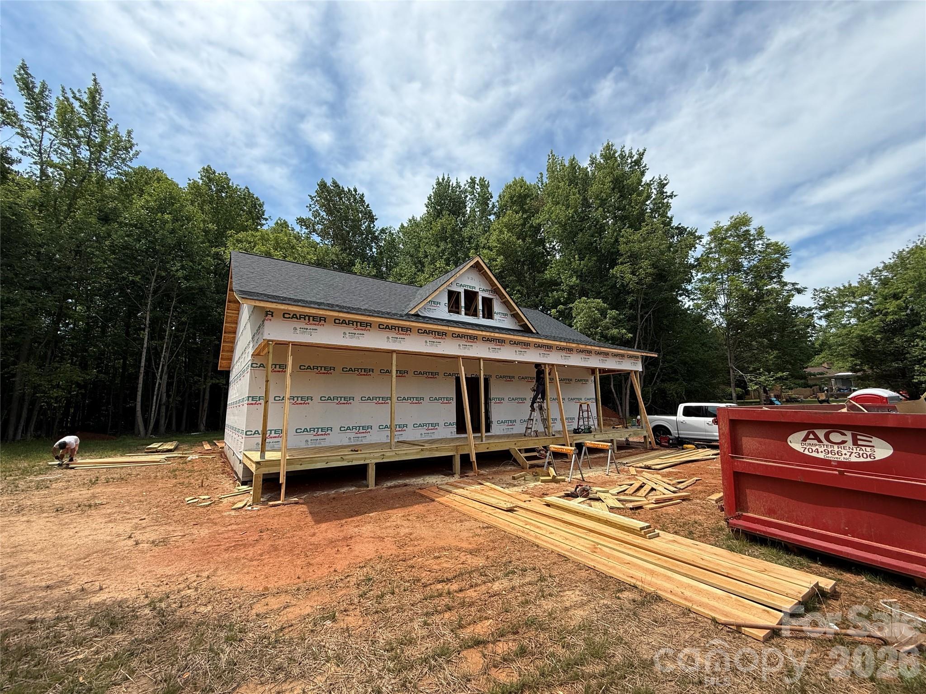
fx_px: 375
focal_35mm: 14
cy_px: 347
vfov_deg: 85.7
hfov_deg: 102.1
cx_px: 463
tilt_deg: +9.8
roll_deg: +0.6
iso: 64
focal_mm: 2.22
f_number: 2.2
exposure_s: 1/1033
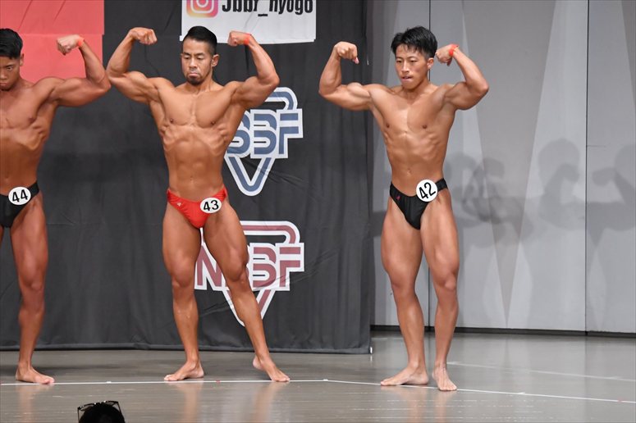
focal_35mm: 217
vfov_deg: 6.3
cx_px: 318
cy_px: 212
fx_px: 3832
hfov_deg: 9.5
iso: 6400
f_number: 5.6
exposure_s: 1/400
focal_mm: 145
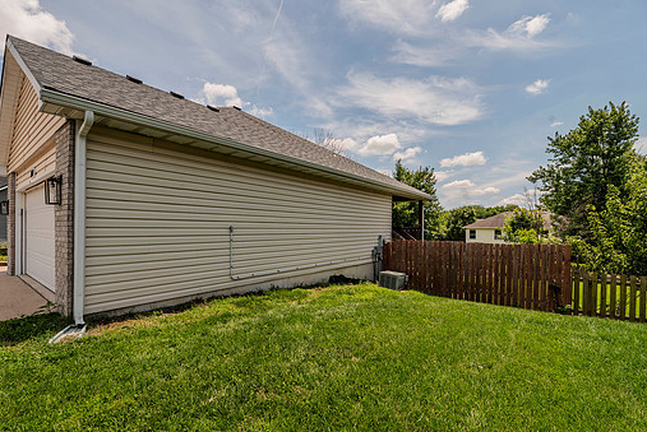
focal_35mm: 16
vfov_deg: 73.8
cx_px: 301
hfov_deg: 96.5
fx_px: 288
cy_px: 229
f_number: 9
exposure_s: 1/640
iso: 400
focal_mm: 14
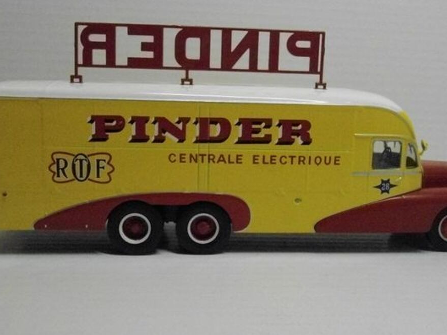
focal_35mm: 42
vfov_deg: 34.3
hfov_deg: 44.8
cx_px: 238
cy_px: 158
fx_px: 542
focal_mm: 6.7
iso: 1600
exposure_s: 1/160
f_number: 3.2
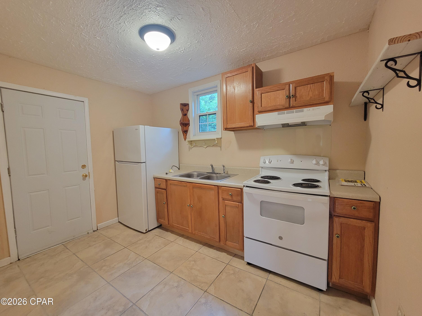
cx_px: 211
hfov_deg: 106.2
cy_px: 158
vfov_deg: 89.9
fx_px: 158
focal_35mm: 13
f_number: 2.2
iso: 400
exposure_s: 1/60
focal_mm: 2.2
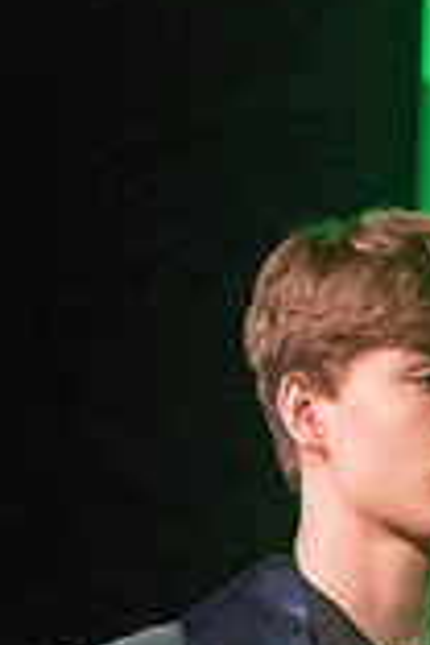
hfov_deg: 6.8
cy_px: 707
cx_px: 380
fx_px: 3619
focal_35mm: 202
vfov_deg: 10.1
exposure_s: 1/1000
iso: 16000
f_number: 2.8
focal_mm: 70
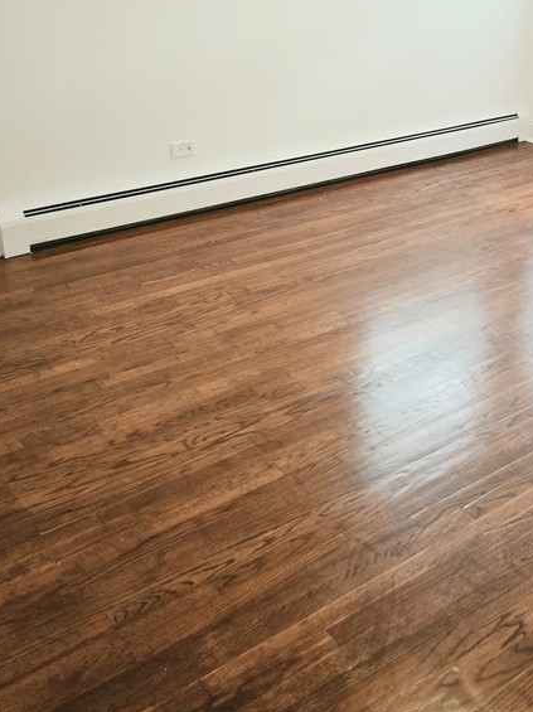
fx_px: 904
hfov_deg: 32.2
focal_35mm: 44
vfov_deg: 42.3
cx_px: 404
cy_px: 226
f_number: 1.8
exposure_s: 1/120
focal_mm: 5.4
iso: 100
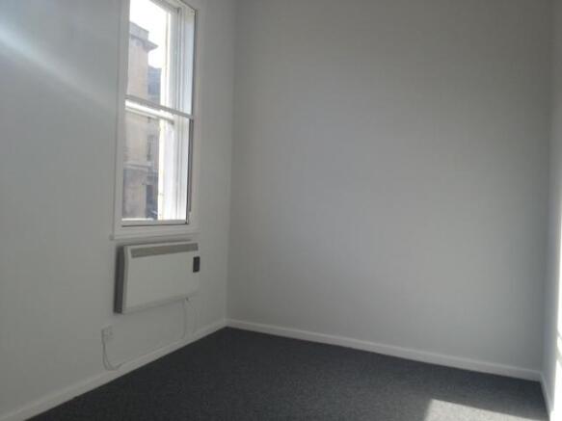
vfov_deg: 40.7
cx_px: 281
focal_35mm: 35
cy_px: 210
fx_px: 568
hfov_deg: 52.6
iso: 50
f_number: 2.4
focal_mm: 4.28
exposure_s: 1/403
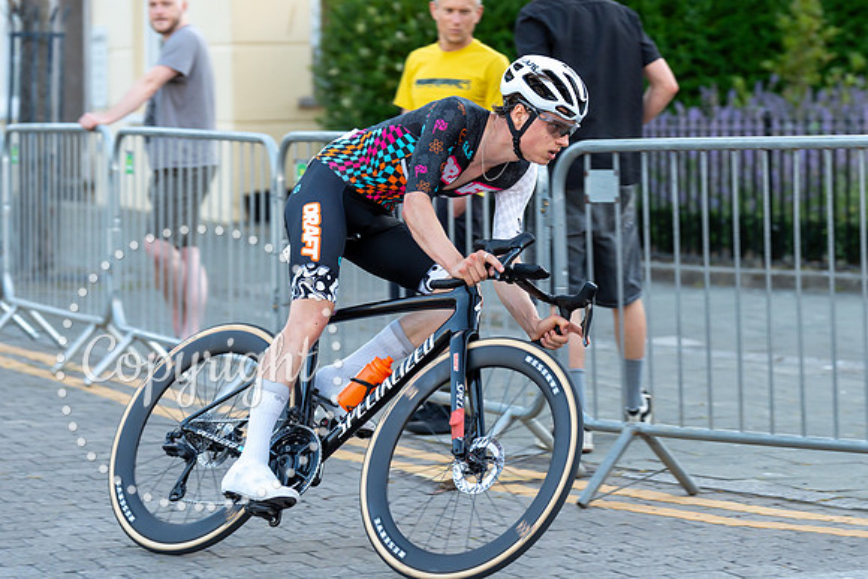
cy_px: 181
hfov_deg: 15.8
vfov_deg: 10.6
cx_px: 597
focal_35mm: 129
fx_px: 3117
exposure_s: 1/800
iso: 500
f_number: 3.2
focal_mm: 94
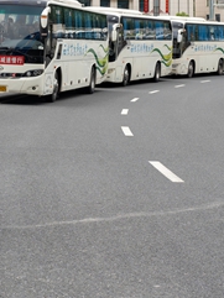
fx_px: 879
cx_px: 30
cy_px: 29
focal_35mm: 102
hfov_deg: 14.4
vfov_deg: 18.9
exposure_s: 1/500
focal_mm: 32
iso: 100
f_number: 5
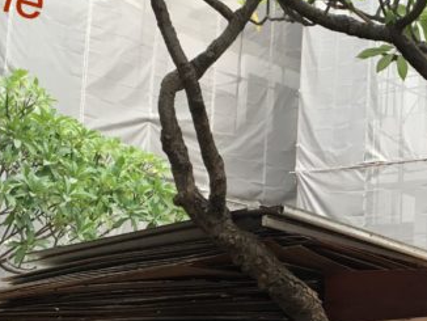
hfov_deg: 21.3
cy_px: 172
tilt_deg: +11.3
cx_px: 342
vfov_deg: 16.3
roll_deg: -2.0
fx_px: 1123
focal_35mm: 91
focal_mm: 4.15
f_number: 2.2
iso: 80
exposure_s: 1/33
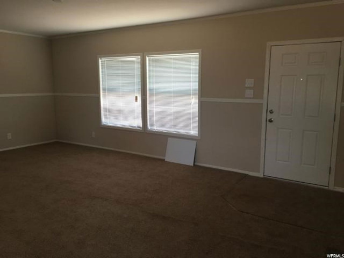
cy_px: 129
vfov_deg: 48.2
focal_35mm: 29
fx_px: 288
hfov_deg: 61.7
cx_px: 172
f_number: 2.2
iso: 40
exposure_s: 1/30
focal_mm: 4.15
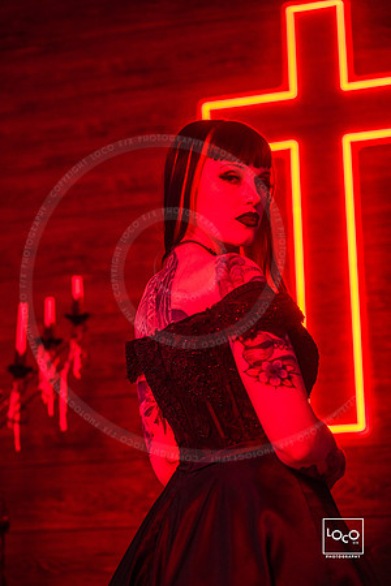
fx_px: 1417
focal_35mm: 87
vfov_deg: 23.4
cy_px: 293
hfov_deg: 15.7
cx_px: 196
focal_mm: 87
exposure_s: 1/250
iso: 1000
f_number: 2.7
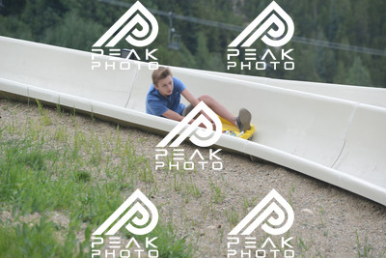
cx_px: 193
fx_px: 2091
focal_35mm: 195
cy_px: 129
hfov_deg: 10.5
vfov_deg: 7.0
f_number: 6.3
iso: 560
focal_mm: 195
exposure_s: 1/640
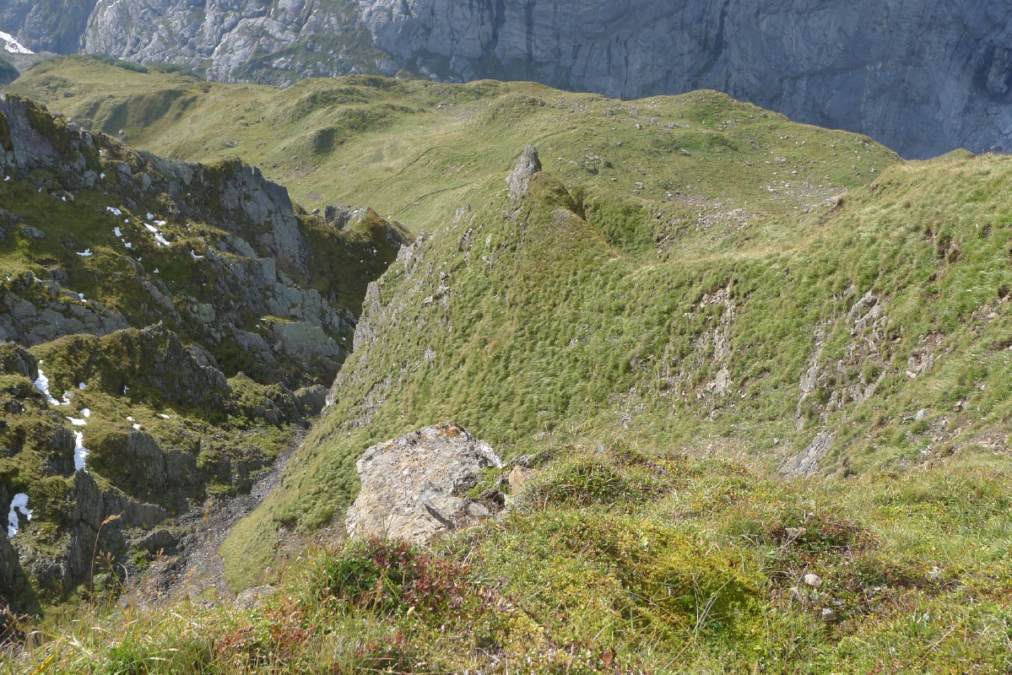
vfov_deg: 36.0
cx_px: 506
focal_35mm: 37
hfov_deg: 51.9
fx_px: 1040
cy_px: 338
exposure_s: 1/400
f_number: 3.5
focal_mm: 7.9
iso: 80
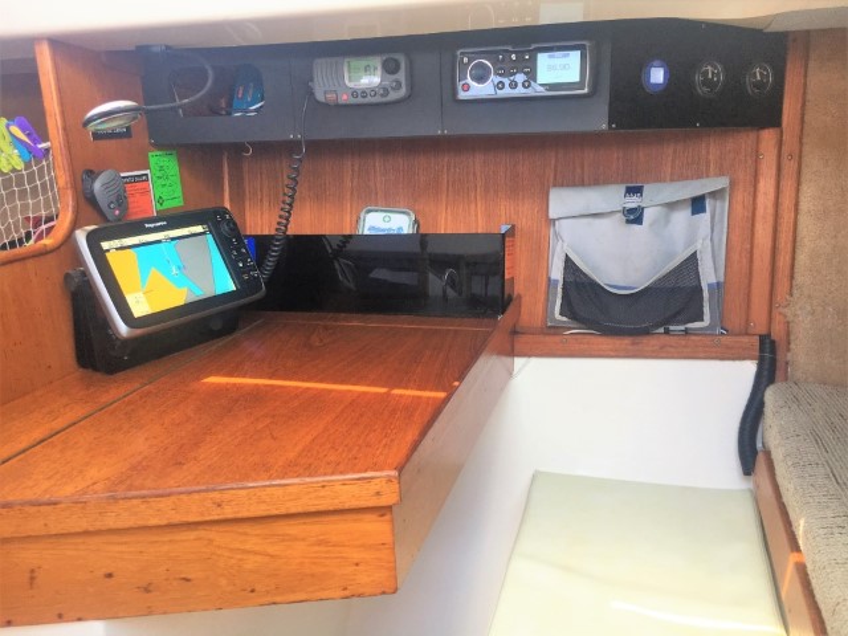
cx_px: 424
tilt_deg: -15.4
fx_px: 710
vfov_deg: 48.2
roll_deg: +2.8
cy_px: 318
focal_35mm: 29
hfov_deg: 61.7
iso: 32
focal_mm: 4.15
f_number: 2.2
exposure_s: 1/50
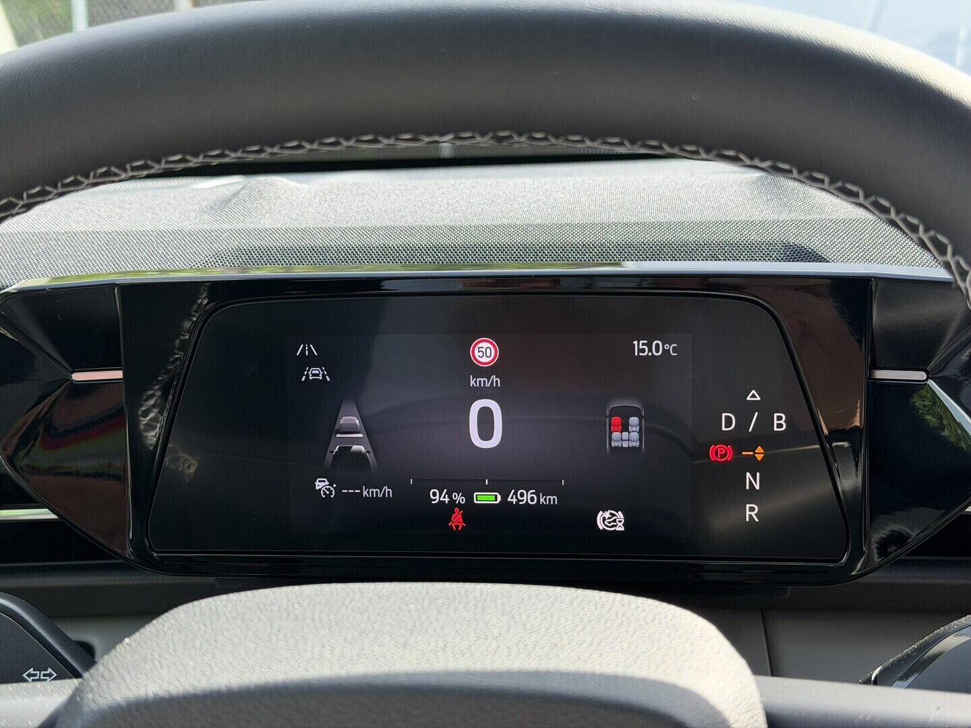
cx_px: 486
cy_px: 364
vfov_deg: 30.3
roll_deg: +0.5
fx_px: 1346
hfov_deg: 39.7
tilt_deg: -13.9
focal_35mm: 48
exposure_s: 1/375
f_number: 1.78
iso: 64
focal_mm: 6.76
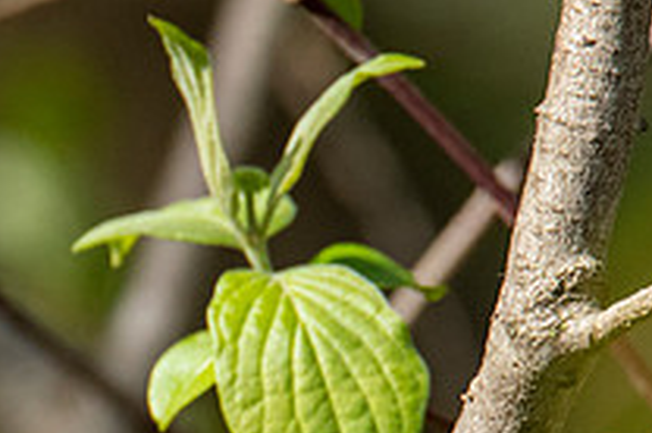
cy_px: 539
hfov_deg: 0.7
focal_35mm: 3039
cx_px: -154
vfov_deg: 0.5
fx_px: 54954
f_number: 8
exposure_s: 1/800
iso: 1000
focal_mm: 600
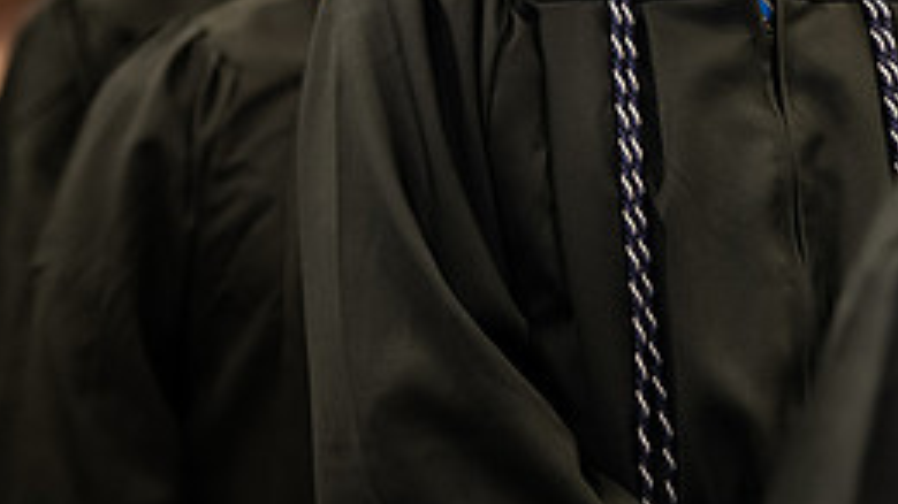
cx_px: 919
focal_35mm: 285
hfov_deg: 7.5
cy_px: -64
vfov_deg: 4.2
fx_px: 6783
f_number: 3.2
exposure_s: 1/200
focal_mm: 122
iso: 2000
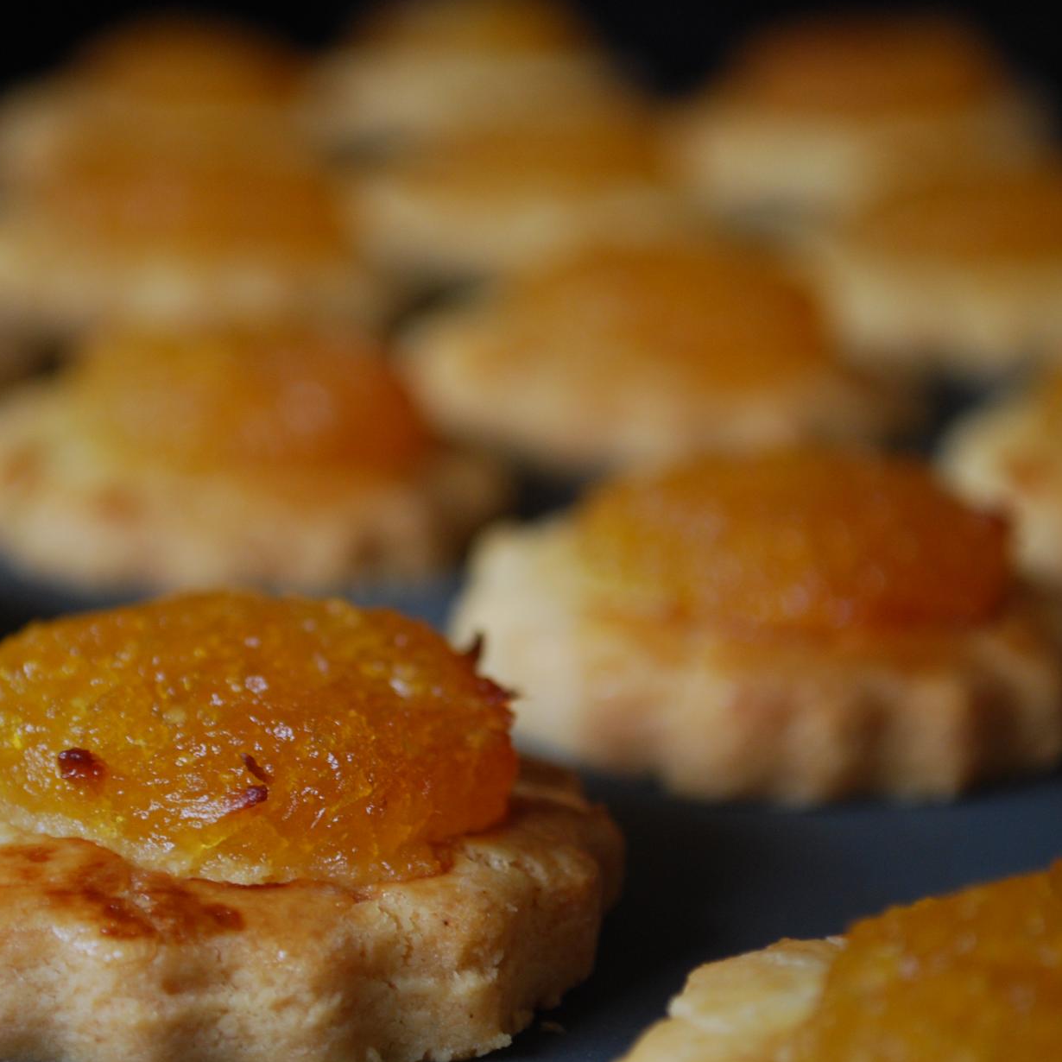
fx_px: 3540
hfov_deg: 17.0
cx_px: 401
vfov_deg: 17.1
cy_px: 585
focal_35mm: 102
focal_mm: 48
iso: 400
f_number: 5.6
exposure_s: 1/20
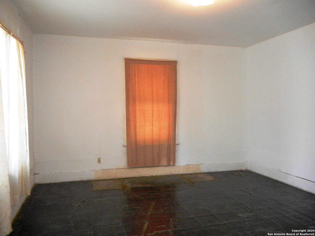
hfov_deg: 60.0
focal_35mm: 30
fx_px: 273
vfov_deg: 46.8
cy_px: 118
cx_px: 158
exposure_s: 1/30
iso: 800
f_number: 3.5
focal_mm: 5.4
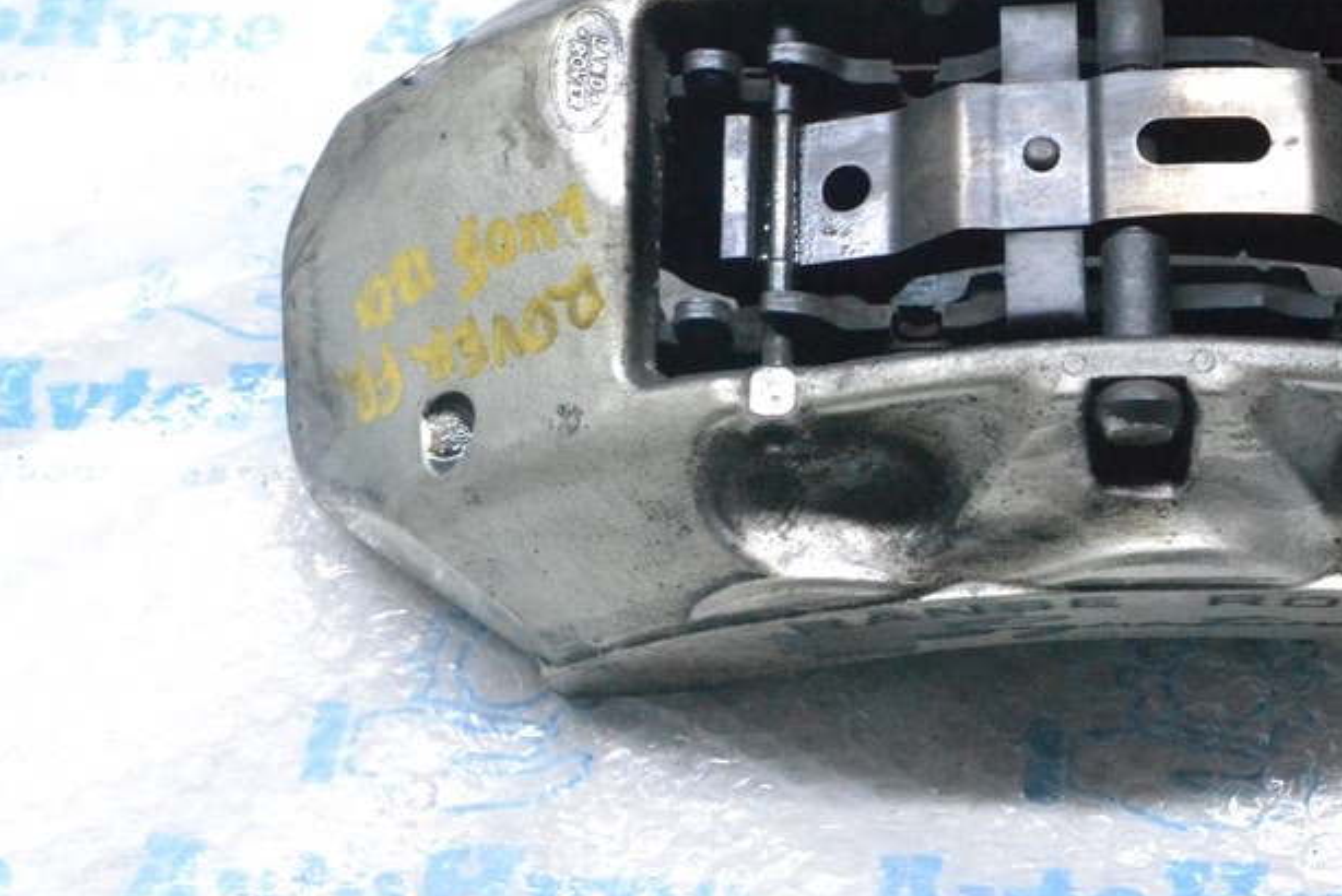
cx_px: 1117
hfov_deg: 24.8
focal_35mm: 80
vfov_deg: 17.0
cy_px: 285
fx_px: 2983
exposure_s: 1/160
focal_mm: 32
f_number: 9
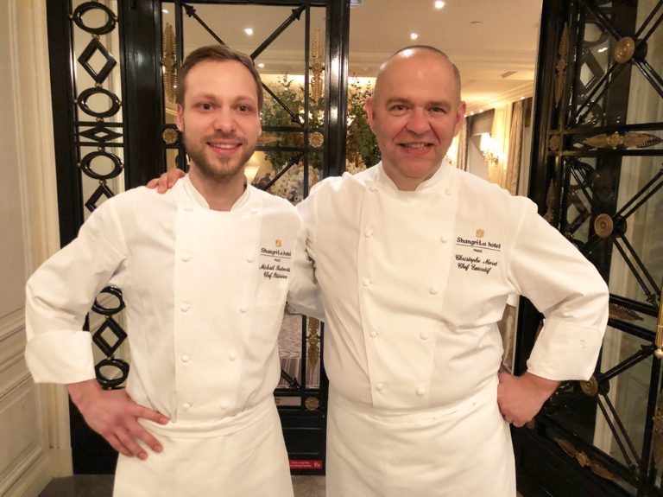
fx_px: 536
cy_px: 248
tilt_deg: -10.1
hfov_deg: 63.5
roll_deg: -1.2
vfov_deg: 49.7
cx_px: 332
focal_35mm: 28
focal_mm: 4
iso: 100
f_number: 1.8
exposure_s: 1/5
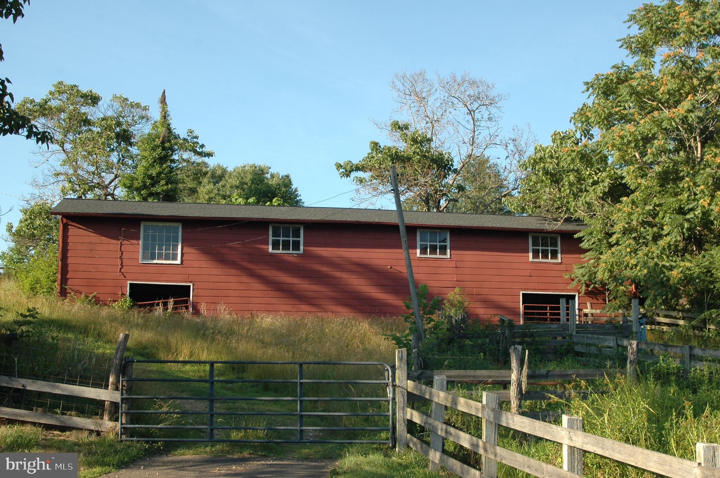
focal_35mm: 52
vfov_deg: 25.7
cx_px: 360
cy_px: 239
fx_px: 1049
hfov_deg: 37.9
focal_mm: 35
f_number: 7.1
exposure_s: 1/200
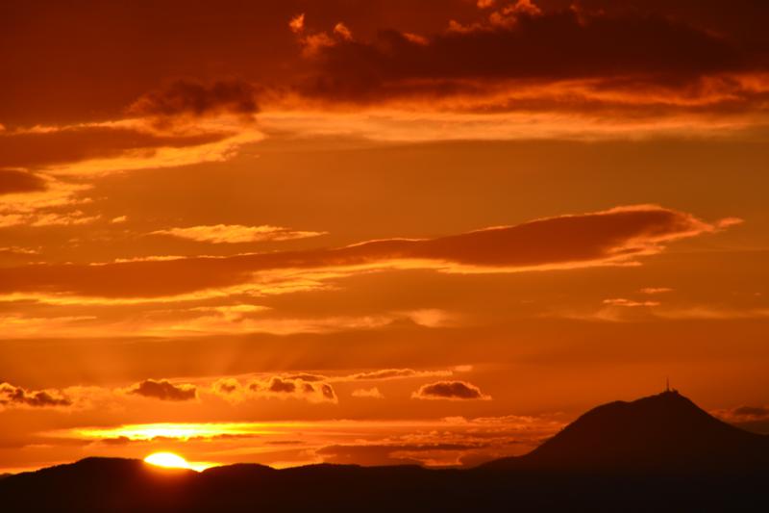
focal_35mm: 300
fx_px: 6407
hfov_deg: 6.9
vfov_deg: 4.6
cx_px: 384
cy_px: 256
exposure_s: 1/500
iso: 125
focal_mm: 200
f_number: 11
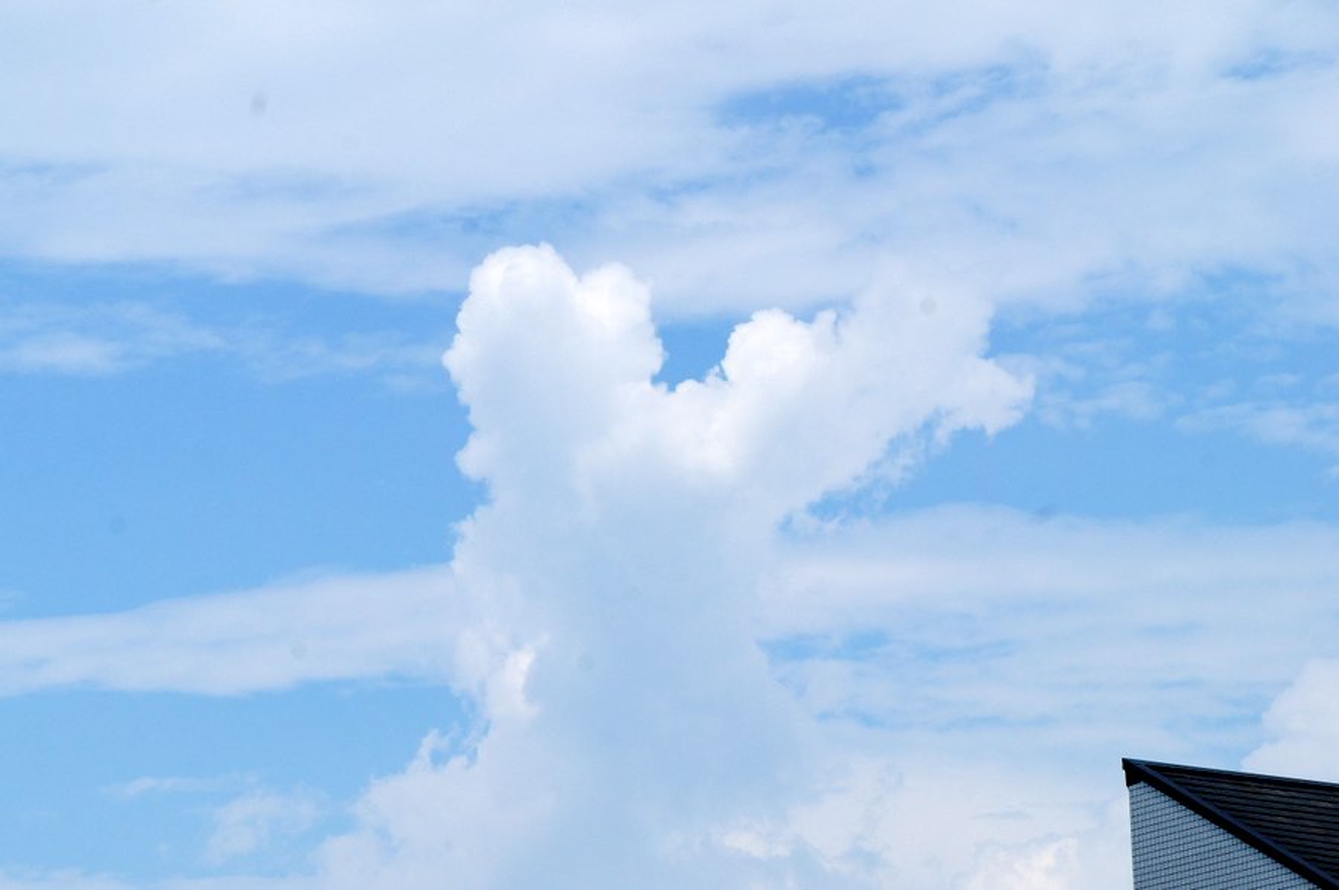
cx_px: 670
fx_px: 5462
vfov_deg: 9.3
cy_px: 445
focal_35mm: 147
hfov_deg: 14.0
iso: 200
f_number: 13
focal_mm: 98
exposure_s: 1/500
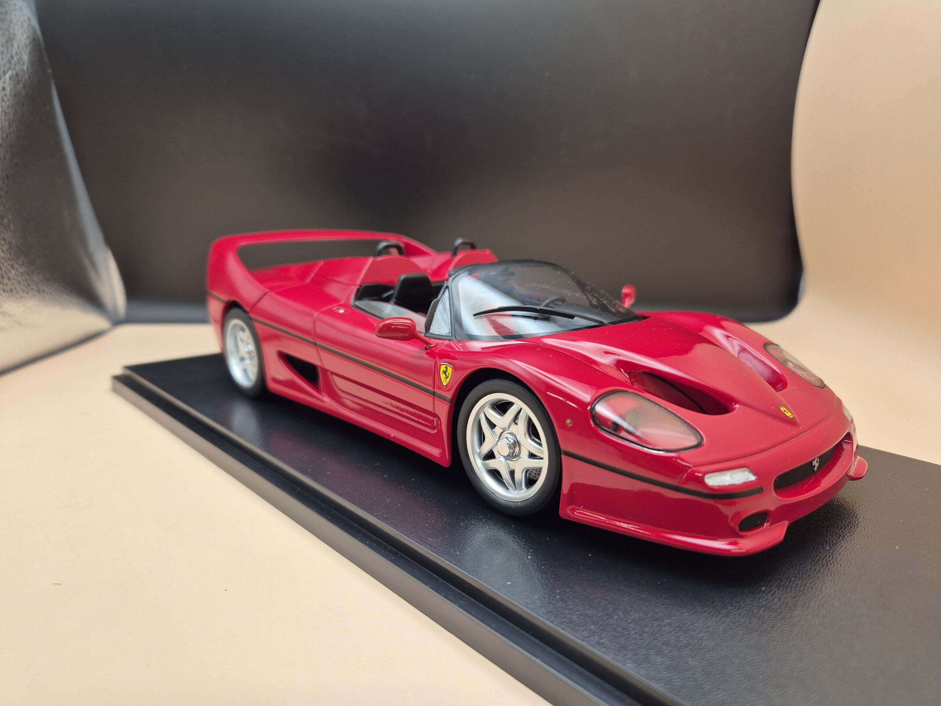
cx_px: 470
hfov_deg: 73.9
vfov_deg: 58.9
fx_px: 625
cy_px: 353
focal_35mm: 23
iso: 80
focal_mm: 5.4
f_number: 1.8
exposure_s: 1/96
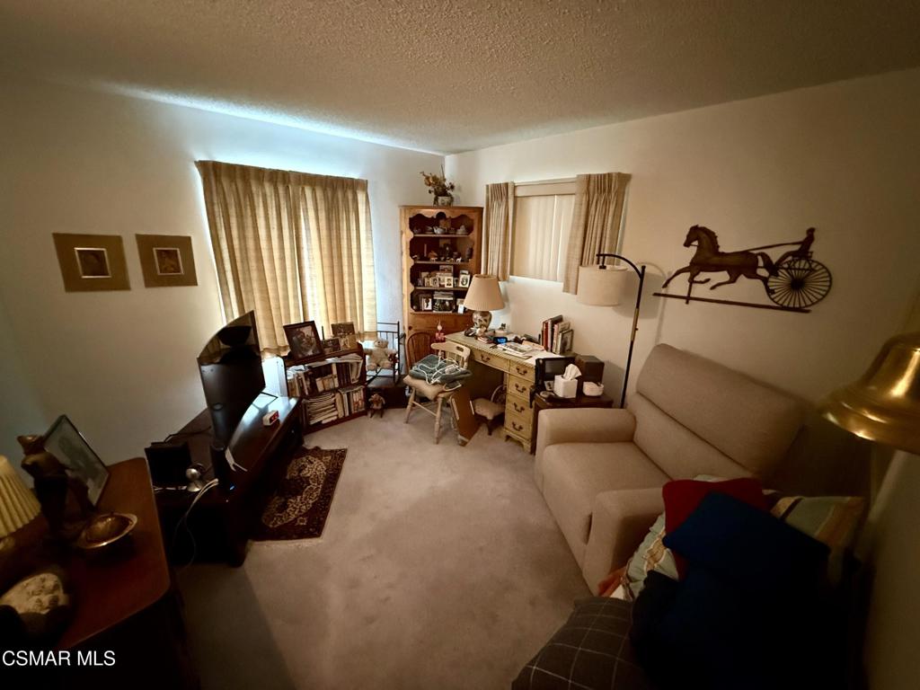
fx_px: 372
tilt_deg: -18.3
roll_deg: -0.9
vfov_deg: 85.7
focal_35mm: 14
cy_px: 345
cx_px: 460
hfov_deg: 102.1
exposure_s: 1/30
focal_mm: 2.22
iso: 1250
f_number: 2.2
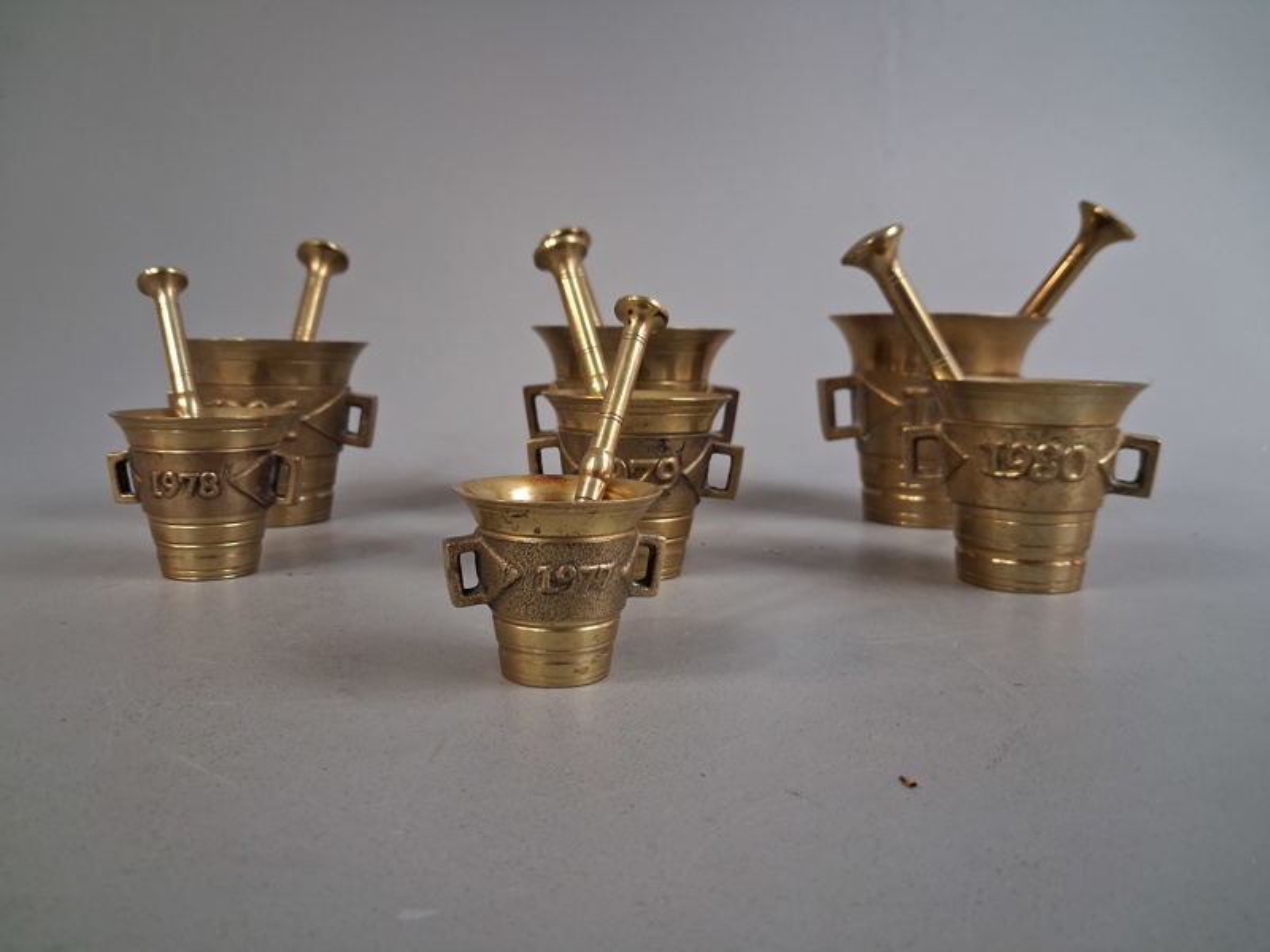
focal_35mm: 27
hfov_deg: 65.3
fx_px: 991
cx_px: 635
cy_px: 476
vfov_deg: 51.4
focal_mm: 4
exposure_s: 1/50
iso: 250
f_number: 1.8
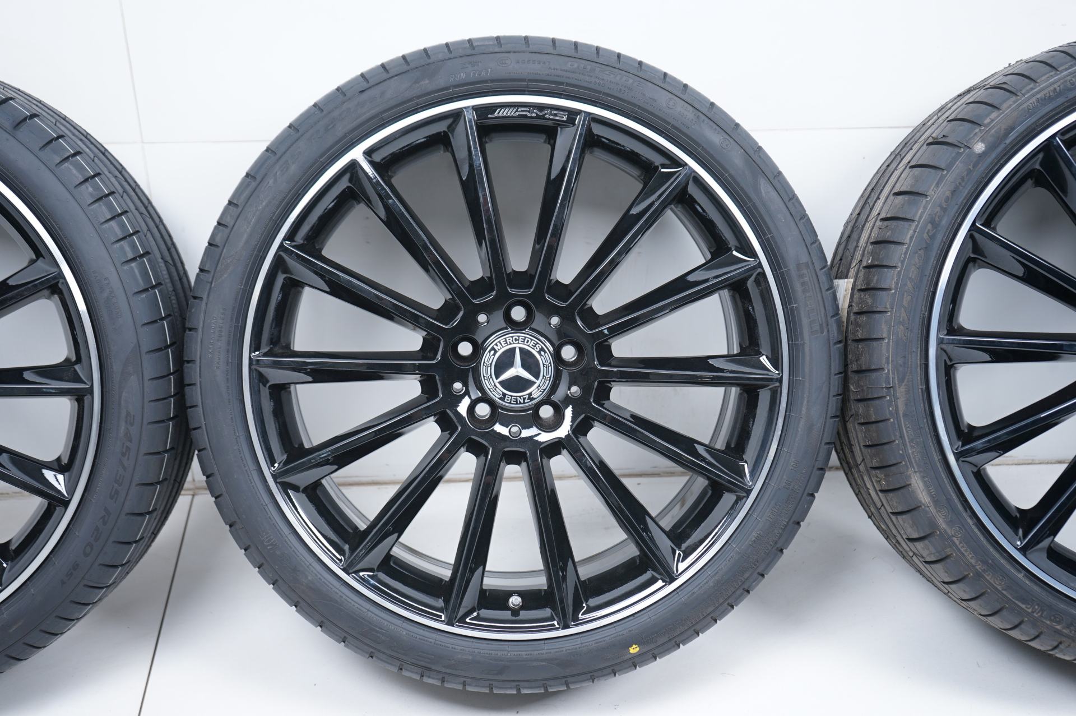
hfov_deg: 41.9
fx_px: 1404
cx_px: 538
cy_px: 358
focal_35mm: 47
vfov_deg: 28.6
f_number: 5.6
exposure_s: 1/125
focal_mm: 47
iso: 250
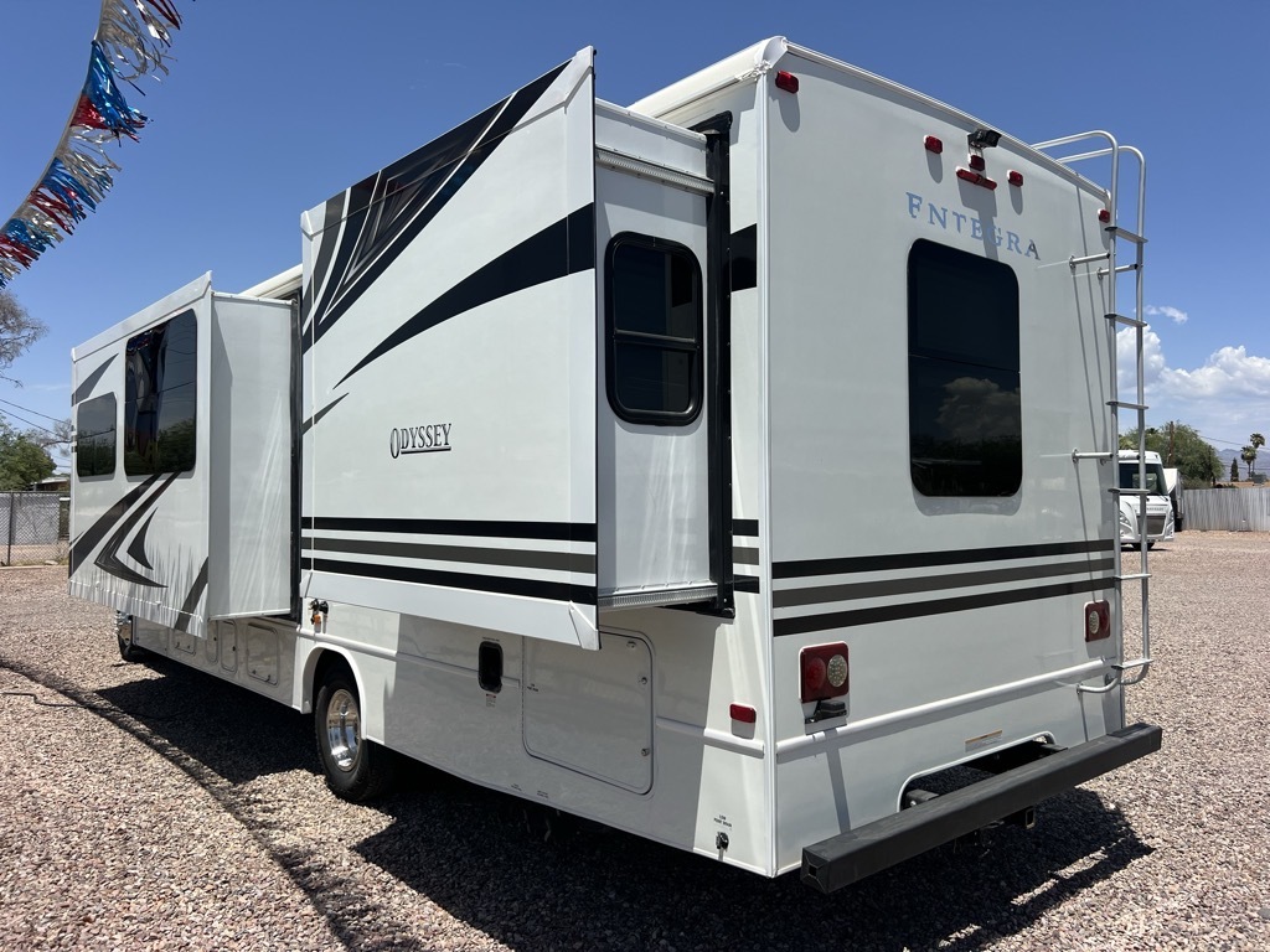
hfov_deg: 67.3
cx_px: 635
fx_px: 954
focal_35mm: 26
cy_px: 476
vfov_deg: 53.1
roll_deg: -1.2
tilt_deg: +0.7
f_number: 1.5
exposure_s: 1/5882
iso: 50
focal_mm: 5.7
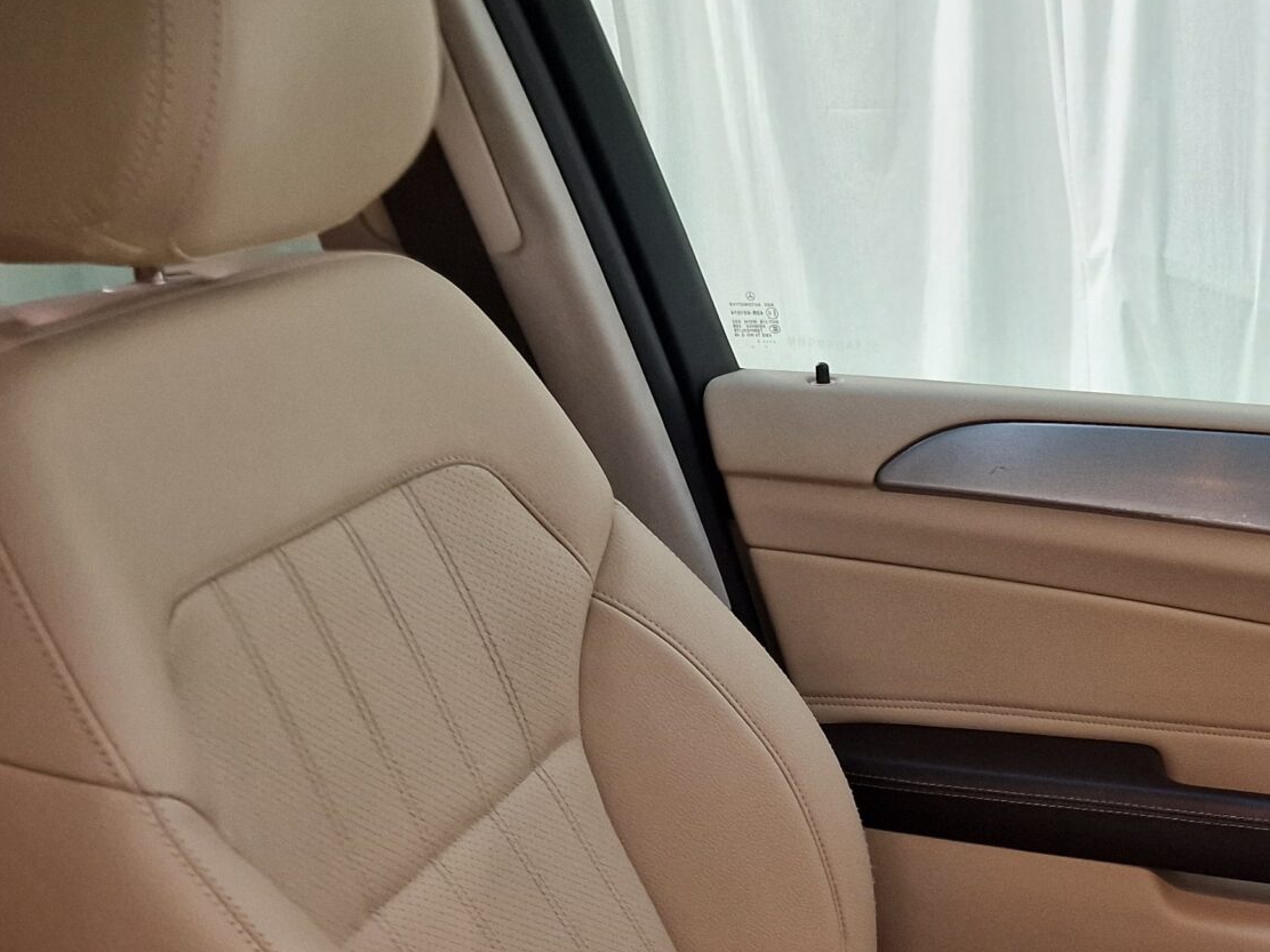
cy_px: 702
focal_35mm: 53
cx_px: 1277
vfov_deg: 27.2
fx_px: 1944
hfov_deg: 33.1
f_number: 1.8
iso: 200
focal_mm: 6.4
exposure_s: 1/50
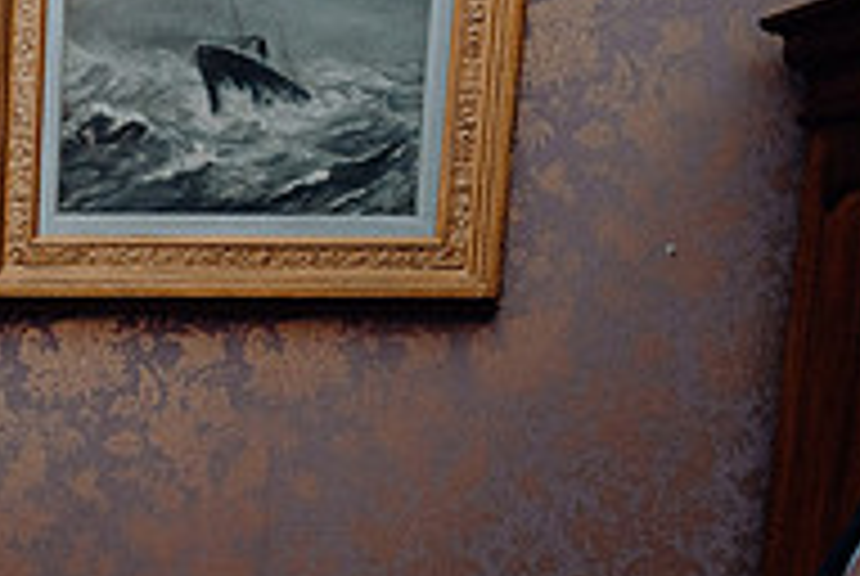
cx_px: -288
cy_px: 808
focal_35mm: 88
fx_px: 2105
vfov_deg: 14.7
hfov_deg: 20.8
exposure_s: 1/160
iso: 2500
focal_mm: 29
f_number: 5
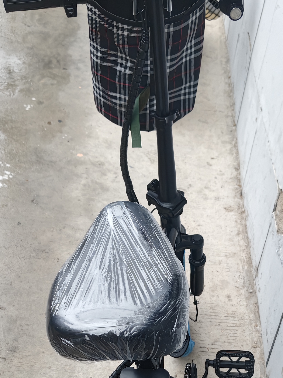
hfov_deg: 27.5
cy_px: 336
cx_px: 153
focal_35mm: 53
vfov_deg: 34.3
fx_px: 578
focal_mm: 5.56
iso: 817
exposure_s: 1/100
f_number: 1.88
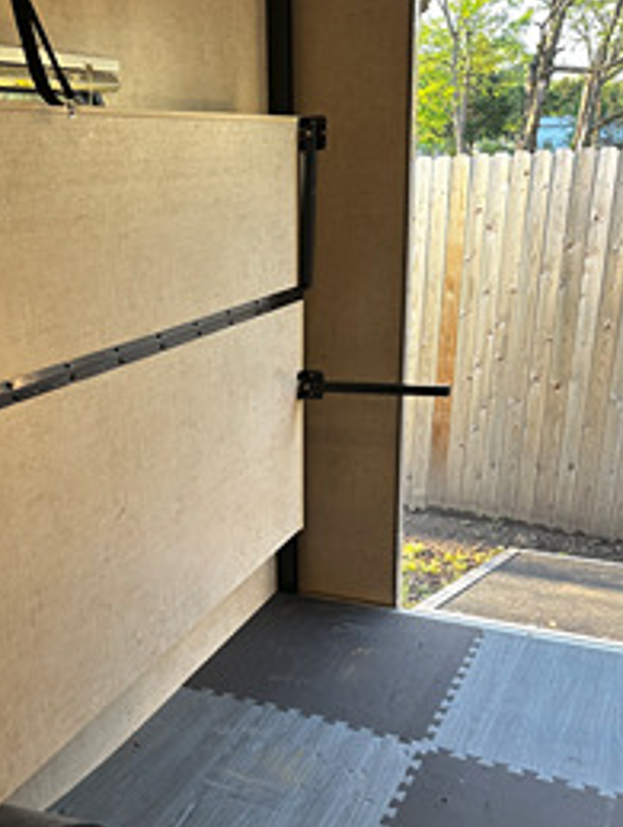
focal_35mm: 37
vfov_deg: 49.7
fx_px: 886
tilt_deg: -20.7
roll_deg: +0.2
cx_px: 169
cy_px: 501
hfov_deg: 37.9
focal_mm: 6.86
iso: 160
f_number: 1.78
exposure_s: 1/121
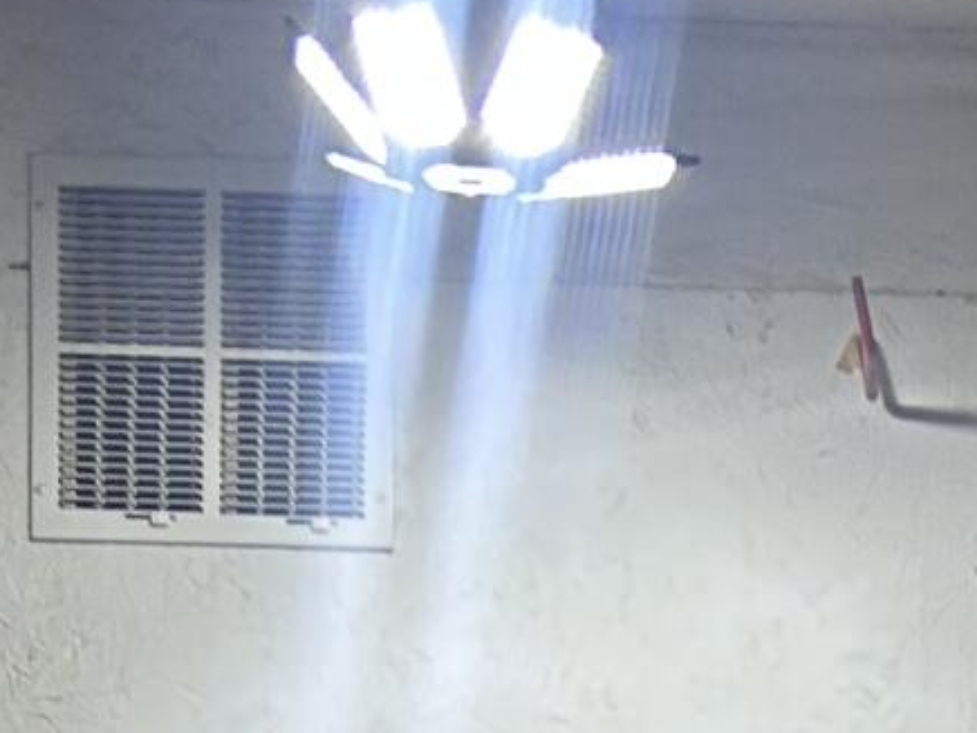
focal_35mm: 179
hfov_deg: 10.9
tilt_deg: -5.8
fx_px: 5052
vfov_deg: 7.2
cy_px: 2381
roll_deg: -1.3
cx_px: 1022
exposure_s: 1/120
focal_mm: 5.7
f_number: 1.5
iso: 80
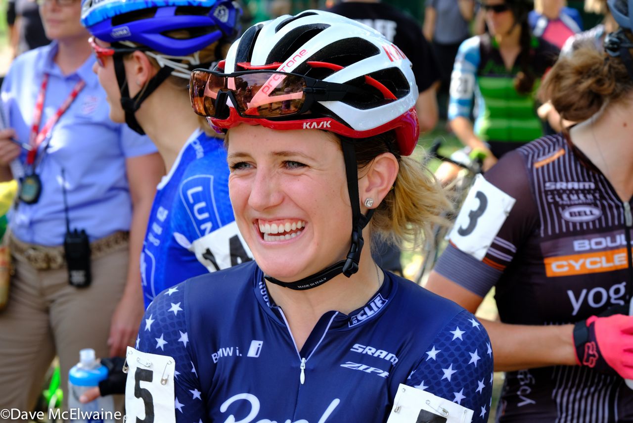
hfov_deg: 17.6
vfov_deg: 11.8
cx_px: 316
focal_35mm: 116
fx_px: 2041
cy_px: 212
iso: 500
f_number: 9
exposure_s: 1/160
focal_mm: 77.3
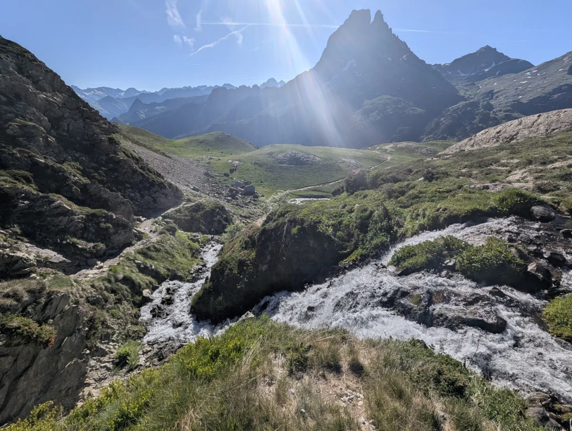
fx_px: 215
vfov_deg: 90.1
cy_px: 216
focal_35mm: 13
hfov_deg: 106.1
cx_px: 286
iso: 47
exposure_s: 1/3125
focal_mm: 1.95
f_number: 2.2
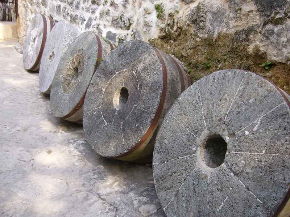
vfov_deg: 40.7
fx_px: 293
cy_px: 108
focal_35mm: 35
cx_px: 145
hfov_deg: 52.6
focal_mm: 5.8
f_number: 2.8
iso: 80
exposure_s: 1/80
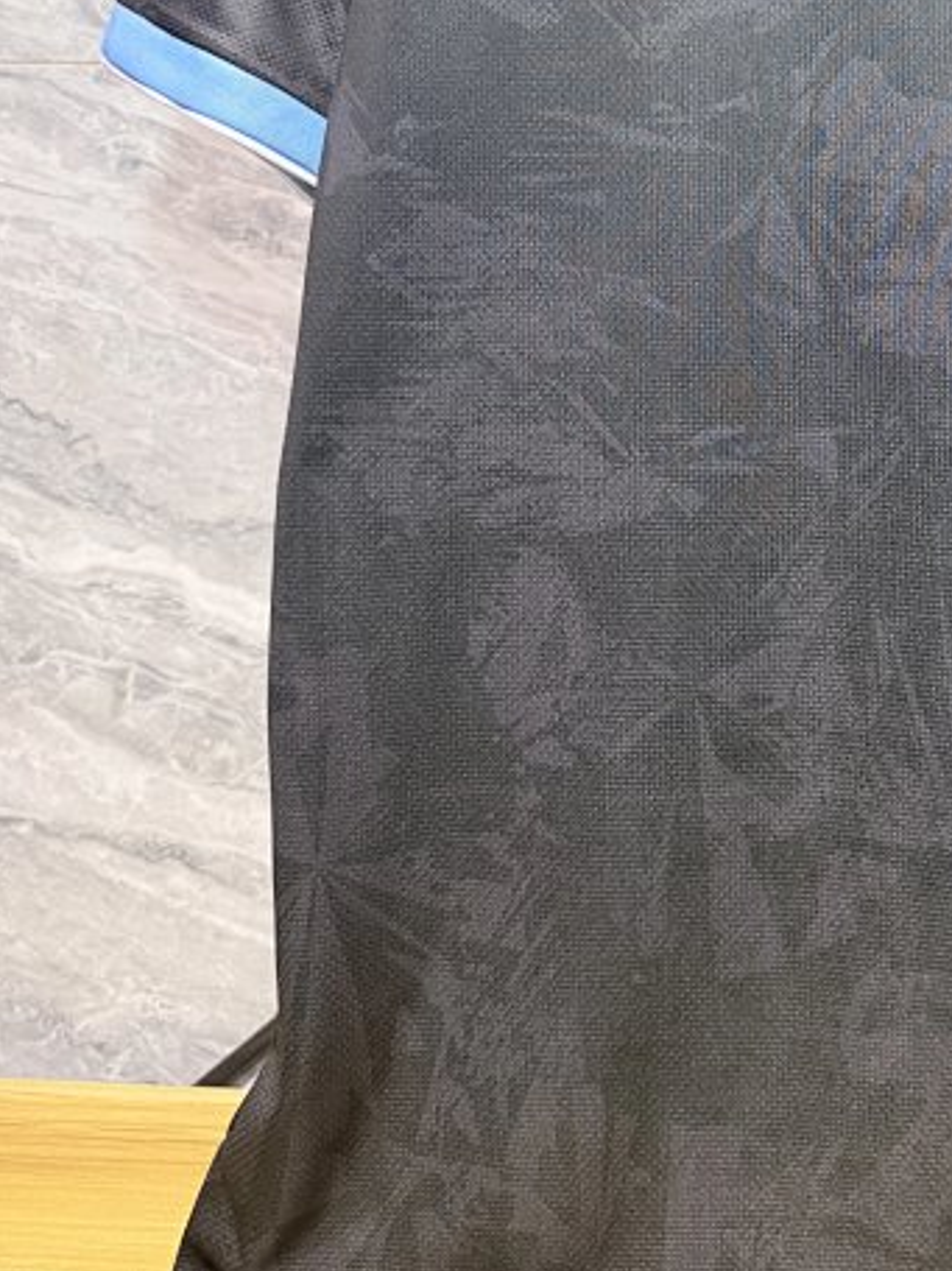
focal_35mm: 45
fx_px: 1651
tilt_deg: -0.7
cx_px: 882
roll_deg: -1.3
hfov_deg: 30.5
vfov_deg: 40.7
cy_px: 292
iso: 400
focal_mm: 6.76
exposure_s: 1/50
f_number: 1.78
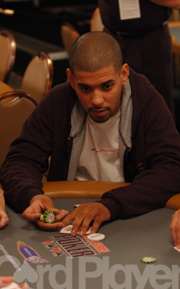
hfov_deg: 11.6
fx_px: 887
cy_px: 148
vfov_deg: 18.4
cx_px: 88
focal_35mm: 113
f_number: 2.8
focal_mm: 70
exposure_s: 1/60
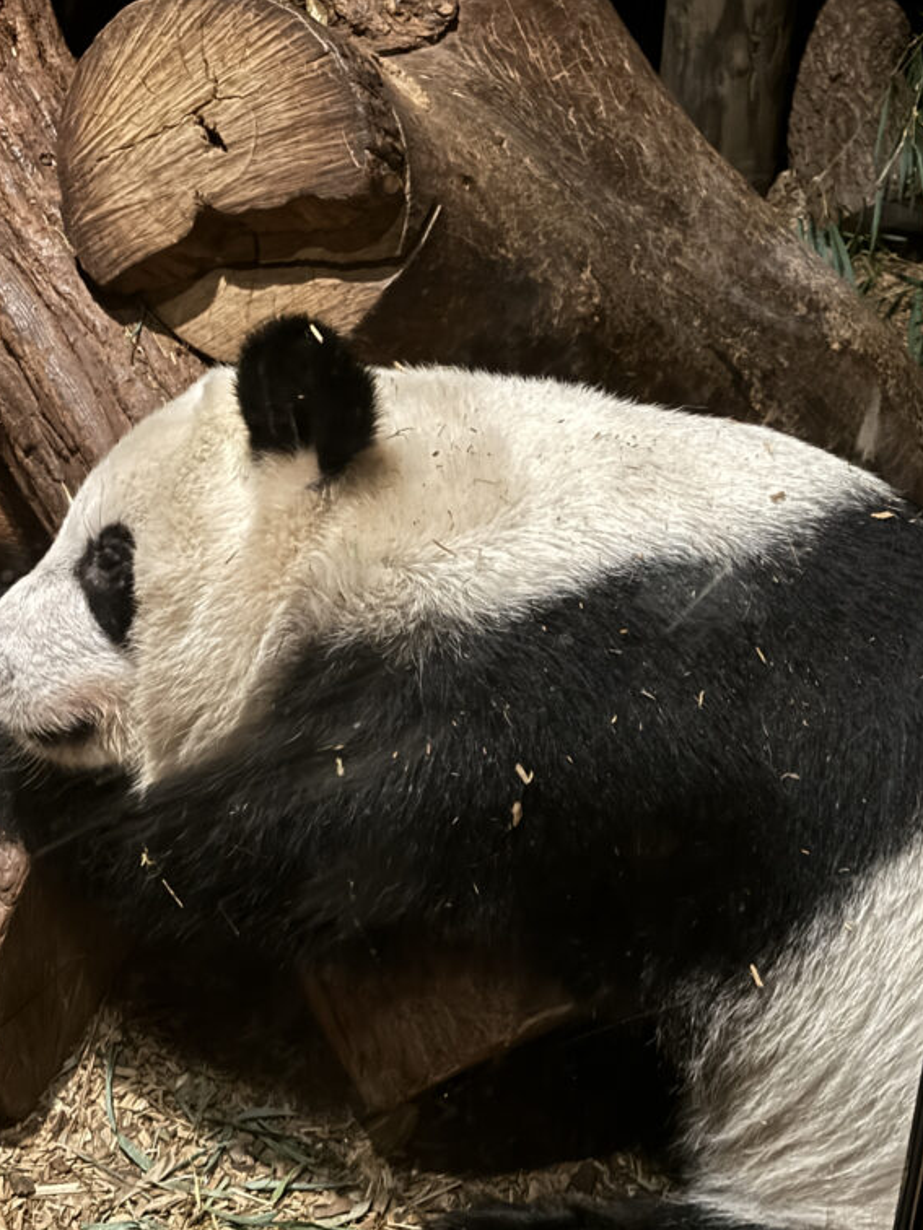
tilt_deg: -34.3
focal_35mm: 65
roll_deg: -0.7
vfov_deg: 29.8
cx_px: 409
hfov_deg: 22.6
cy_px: 608
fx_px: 2311
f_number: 1.78
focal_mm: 6.86
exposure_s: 1/5
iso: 640
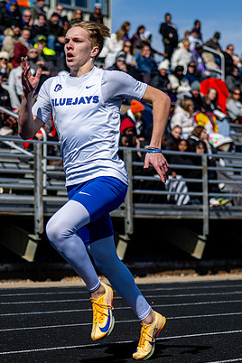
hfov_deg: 10.0
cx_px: 94
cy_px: 155
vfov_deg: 15.0
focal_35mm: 137
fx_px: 1381
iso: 100
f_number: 2.8
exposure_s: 1/2500
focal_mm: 70
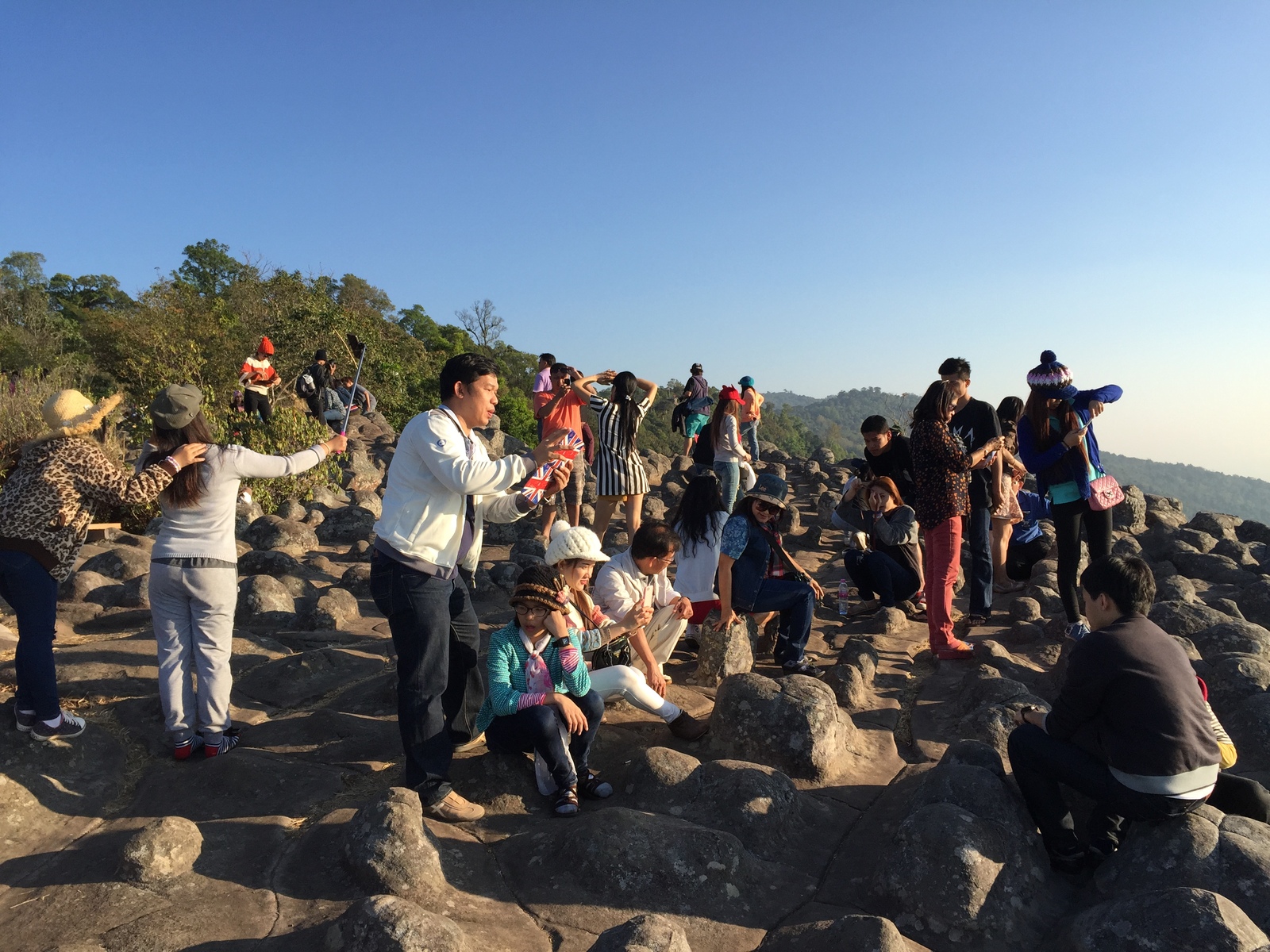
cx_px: 635
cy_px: 476
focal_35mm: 29
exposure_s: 1/1099
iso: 32
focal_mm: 4.15
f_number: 2.2
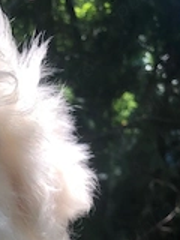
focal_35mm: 70
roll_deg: -6.1
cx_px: -40
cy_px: 234
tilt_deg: -5.7
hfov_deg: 19.7
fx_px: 485
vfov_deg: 26.4
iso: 20
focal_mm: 3.99
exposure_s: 1/335
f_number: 1.8
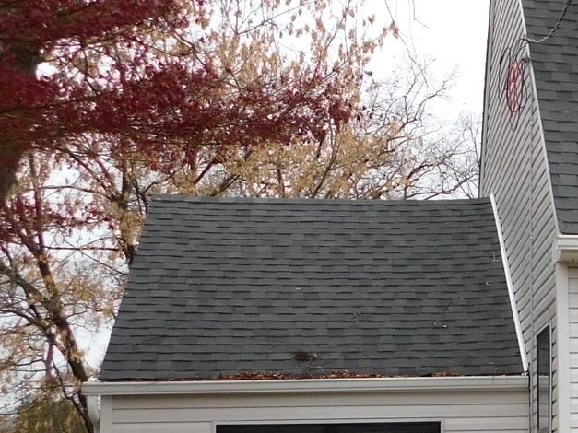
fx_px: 1636
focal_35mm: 98
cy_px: 317
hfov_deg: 17.9
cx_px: 871
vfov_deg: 15.0
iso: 125
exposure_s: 1/320
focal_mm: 5.3
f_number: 3.2
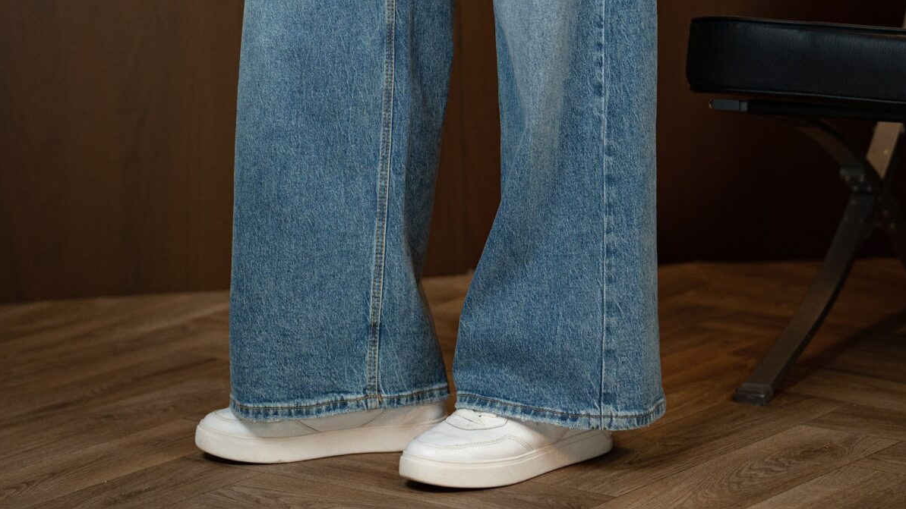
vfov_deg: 12.2
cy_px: 2
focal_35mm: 98
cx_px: 453
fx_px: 2354
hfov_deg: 21.8
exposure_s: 1/400
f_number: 2.5
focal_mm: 62
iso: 250
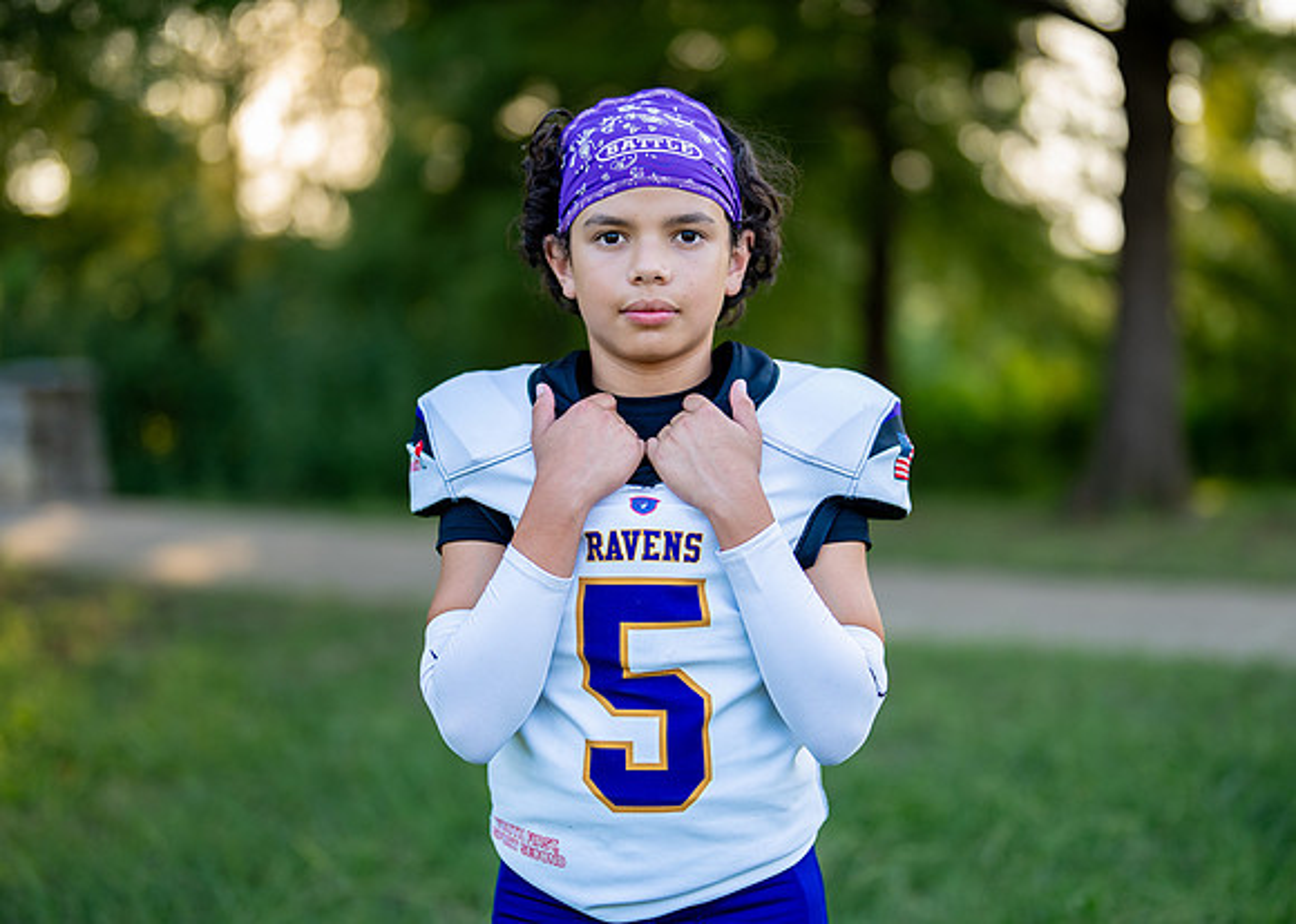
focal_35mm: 64
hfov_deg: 30.9
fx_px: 2341
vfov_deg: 22.4
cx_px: 686
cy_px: 436
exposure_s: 1/800
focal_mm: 50
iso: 100
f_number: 1.2
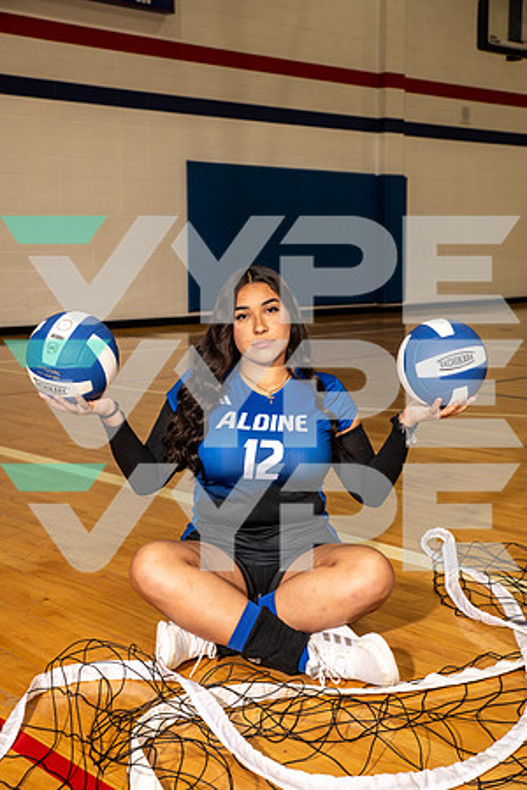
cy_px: 395
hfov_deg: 27.0
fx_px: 1098
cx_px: 264
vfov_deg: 39.6
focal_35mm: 50
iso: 320
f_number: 6.3
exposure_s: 1/320
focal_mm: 50
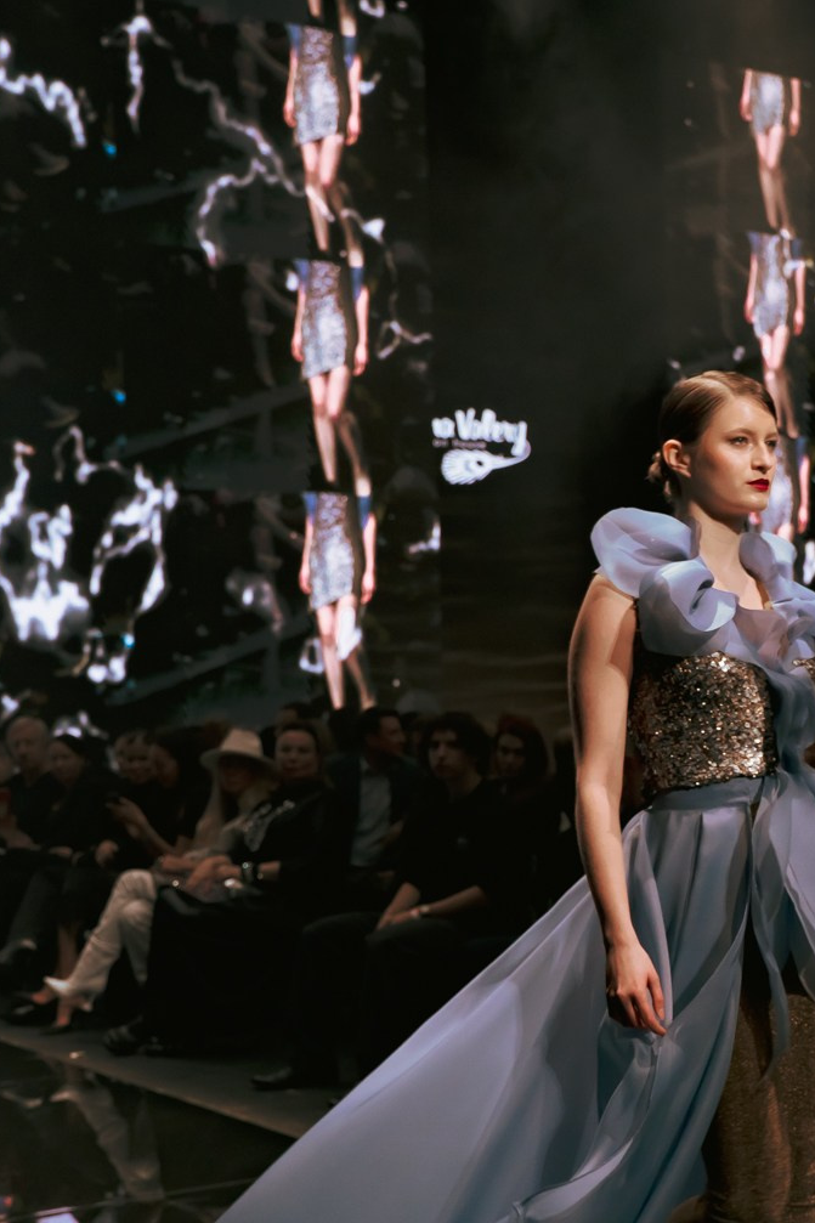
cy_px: 834
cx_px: 633
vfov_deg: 32.6
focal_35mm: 61
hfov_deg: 22.0
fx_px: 2072
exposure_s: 1/200
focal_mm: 32
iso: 1600
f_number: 3.5
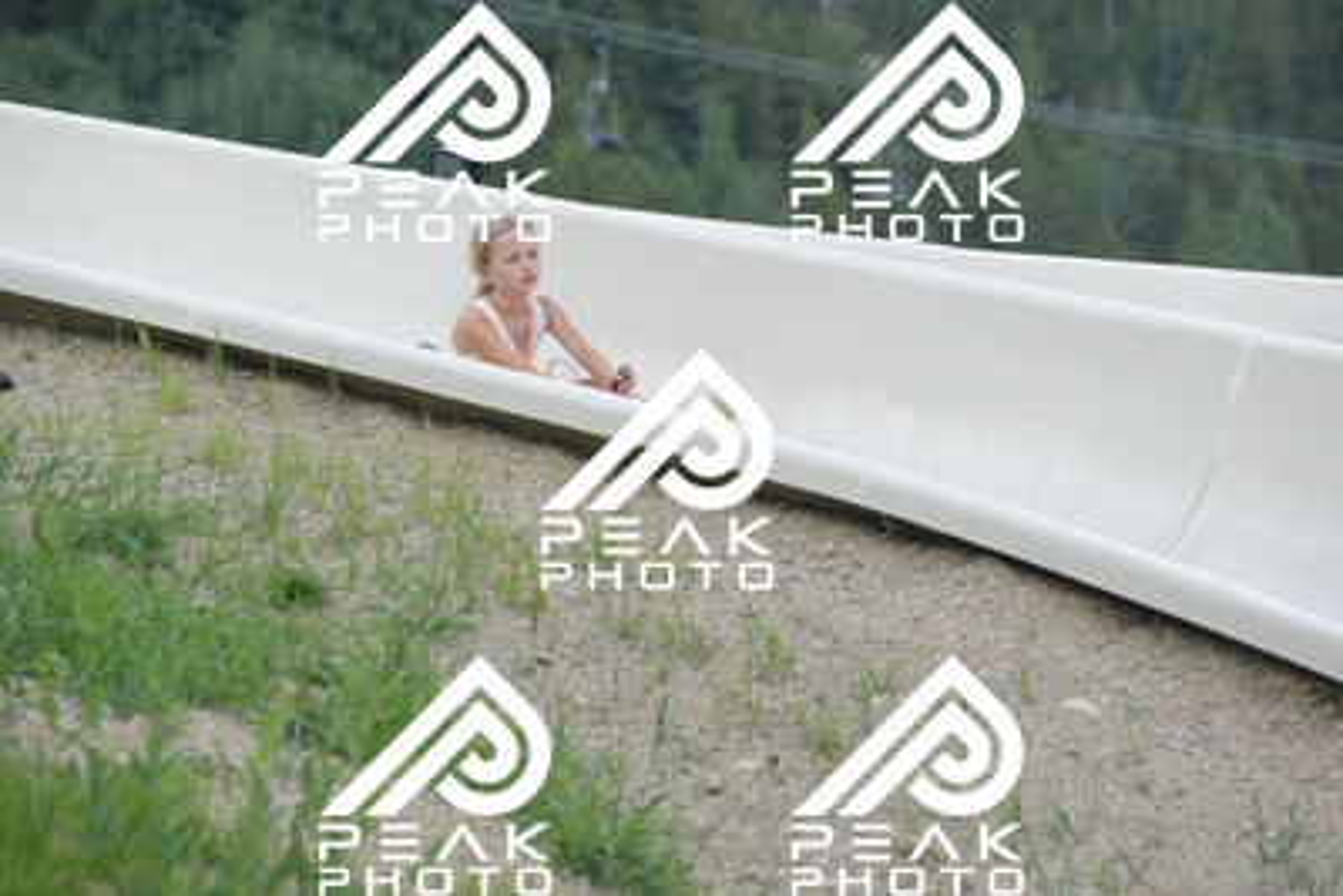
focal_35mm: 195
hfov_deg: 10.5
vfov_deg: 7.0
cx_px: 672
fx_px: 7277
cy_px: 448
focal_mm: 195
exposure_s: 1/1250
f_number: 6.3
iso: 1250
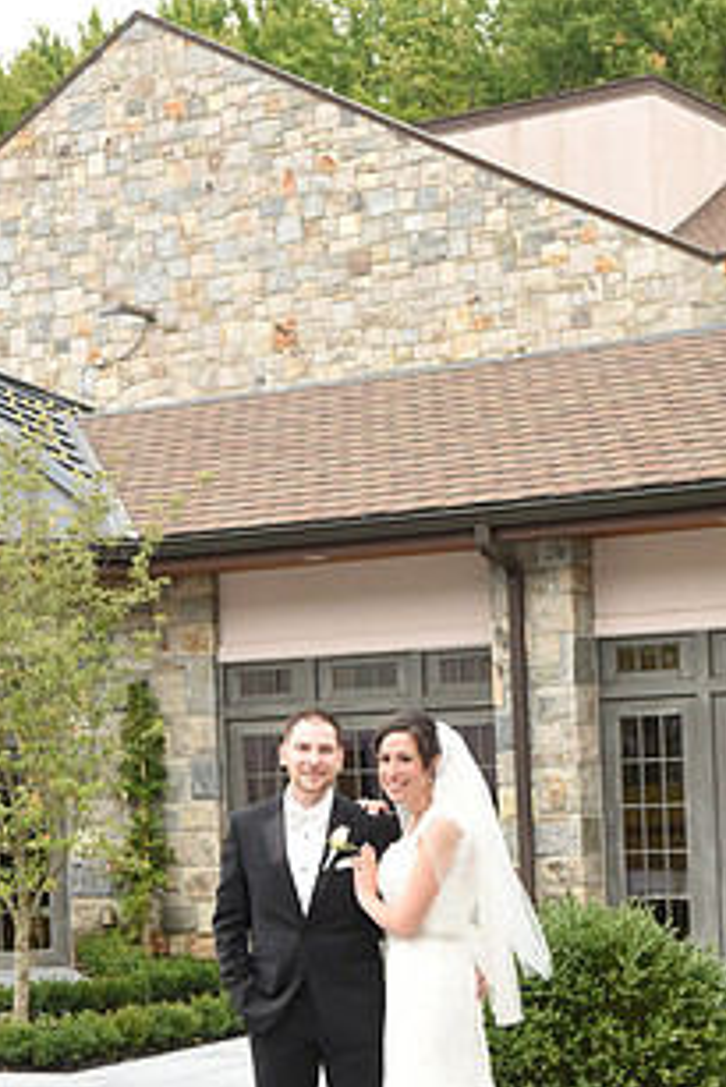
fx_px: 2508
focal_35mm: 83
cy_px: 761
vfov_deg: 24.3
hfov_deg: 16.5
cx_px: 395
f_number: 9
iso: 1000
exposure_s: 1/200
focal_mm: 44
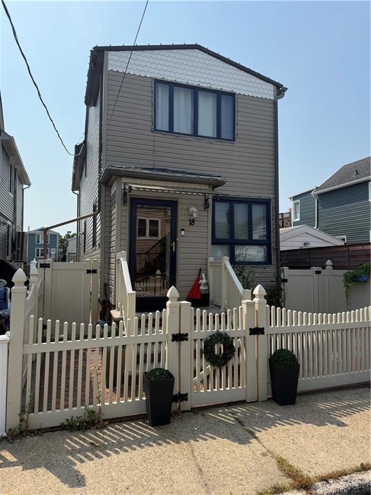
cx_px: 186
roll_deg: -1.1
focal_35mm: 24
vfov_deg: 71.6
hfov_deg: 56.8
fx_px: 343
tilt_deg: +4.5
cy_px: 248
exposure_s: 1/6711
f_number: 1.78
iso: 100
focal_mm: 6.76
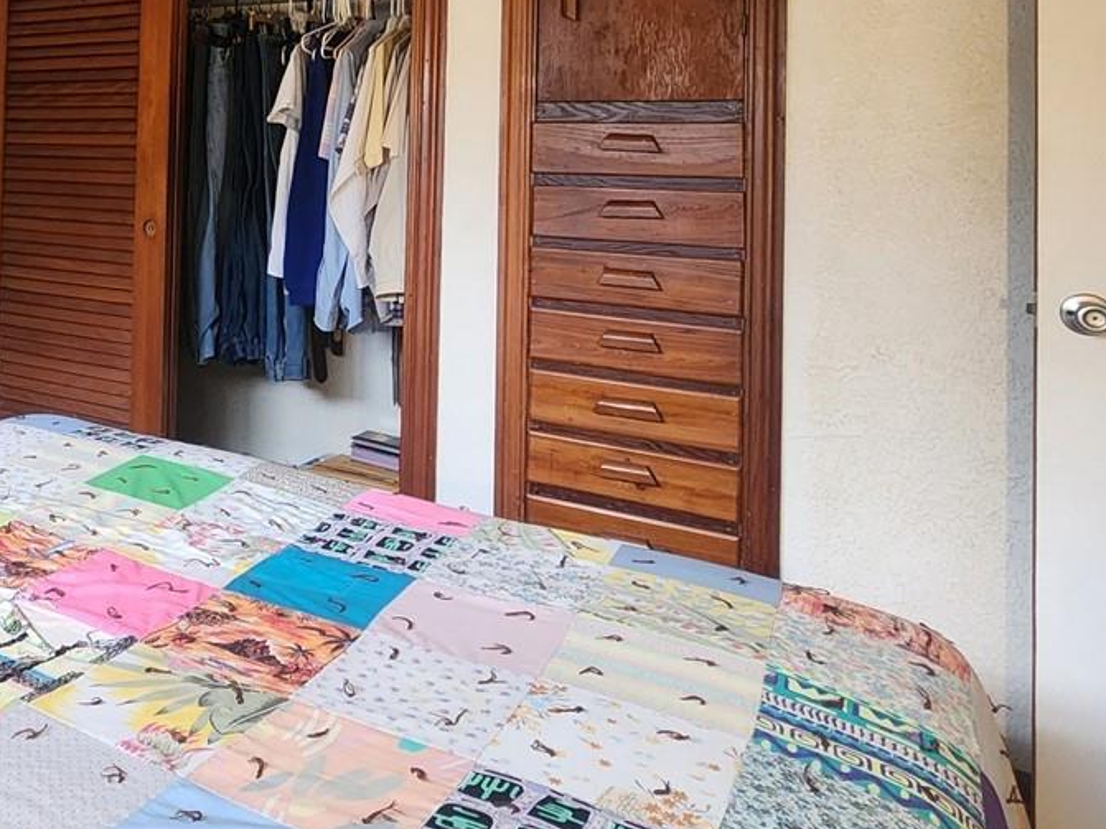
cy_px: 125
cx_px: 76
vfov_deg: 42.6
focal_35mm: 31
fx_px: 990
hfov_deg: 50.5
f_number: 2.2
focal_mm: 2.2
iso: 400
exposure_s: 1/60
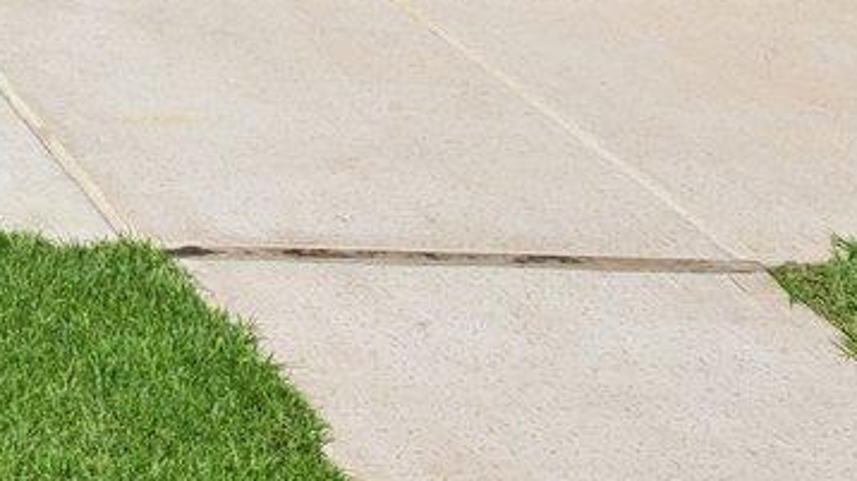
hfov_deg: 16.5
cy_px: -987
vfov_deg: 10.2
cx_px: -1008
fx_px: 1908
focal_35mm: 84
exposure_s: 1/750
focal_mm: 14
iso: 100
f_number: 6.7
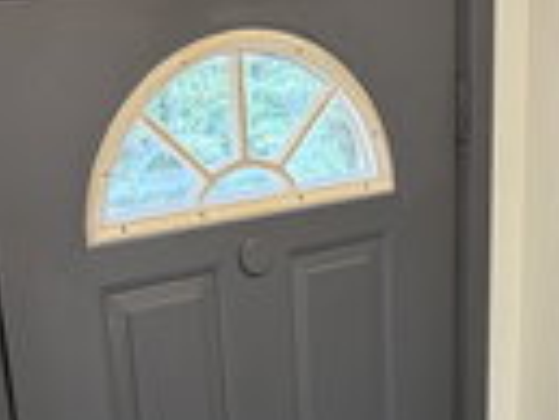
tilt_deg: -24.7
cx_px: 470
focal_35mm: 86
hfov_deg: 22.3
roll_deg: -0.1
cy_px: 481
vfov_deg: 16.6
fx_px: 1390
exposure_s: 1/60
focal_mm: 5.96
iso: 160
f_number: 1.6
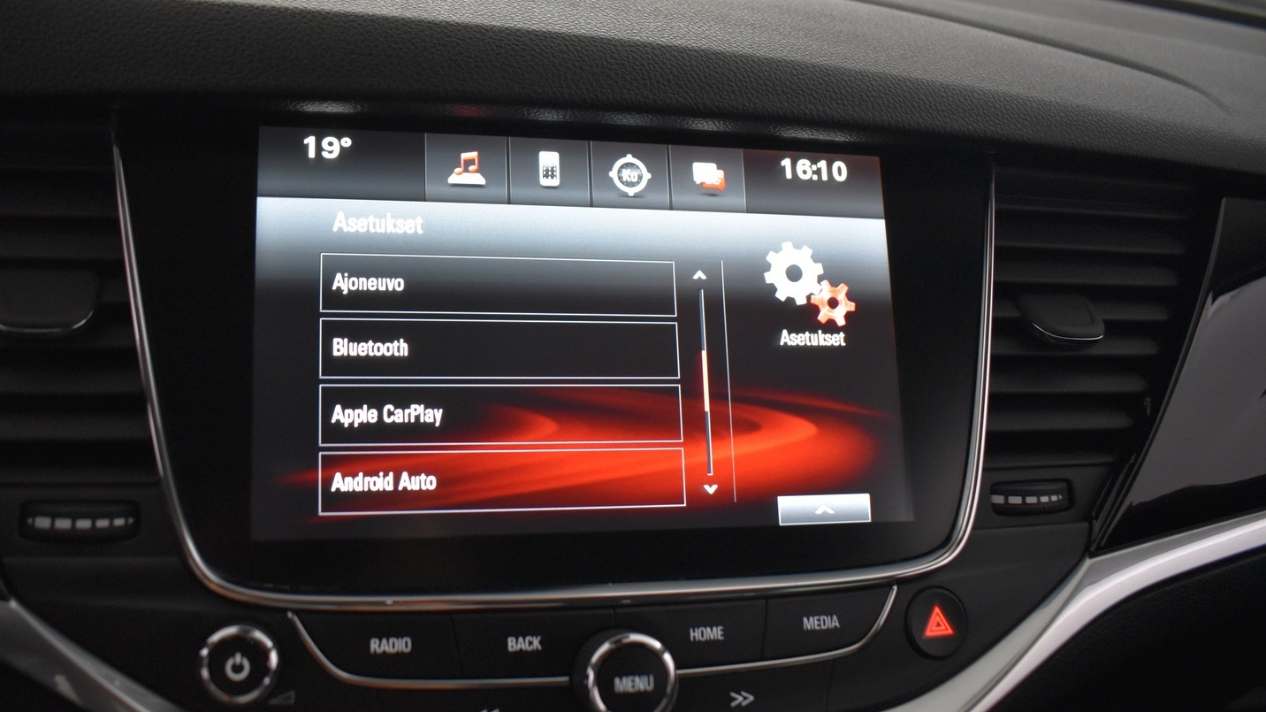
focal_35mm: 32
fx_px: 1074
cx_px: 555
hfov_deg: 60.8
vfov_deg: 36.7
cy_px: 360
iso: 1800
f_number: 3.5
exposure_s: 1/60
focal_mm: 18
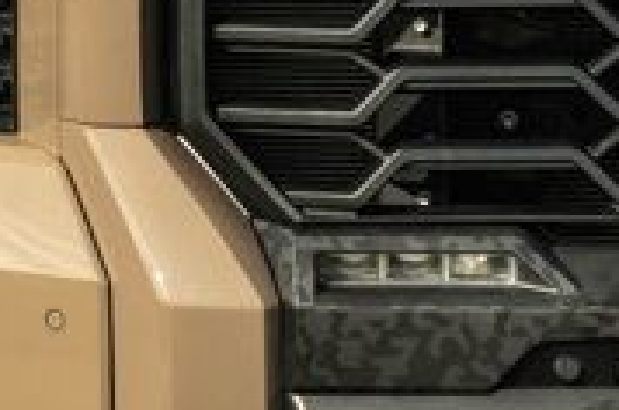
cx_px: -14
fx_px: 4823
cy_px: -174
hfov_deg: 7.3
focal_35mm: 281
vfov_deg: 4.8
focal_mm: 52
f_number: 10
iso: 800
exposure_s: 1/640
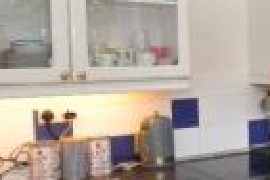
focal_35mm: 61
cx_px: 358
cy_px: 76
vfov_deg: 22.3
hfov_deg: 27.2
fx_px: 456
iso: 400
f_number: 5
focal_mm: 11
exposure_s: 1/100
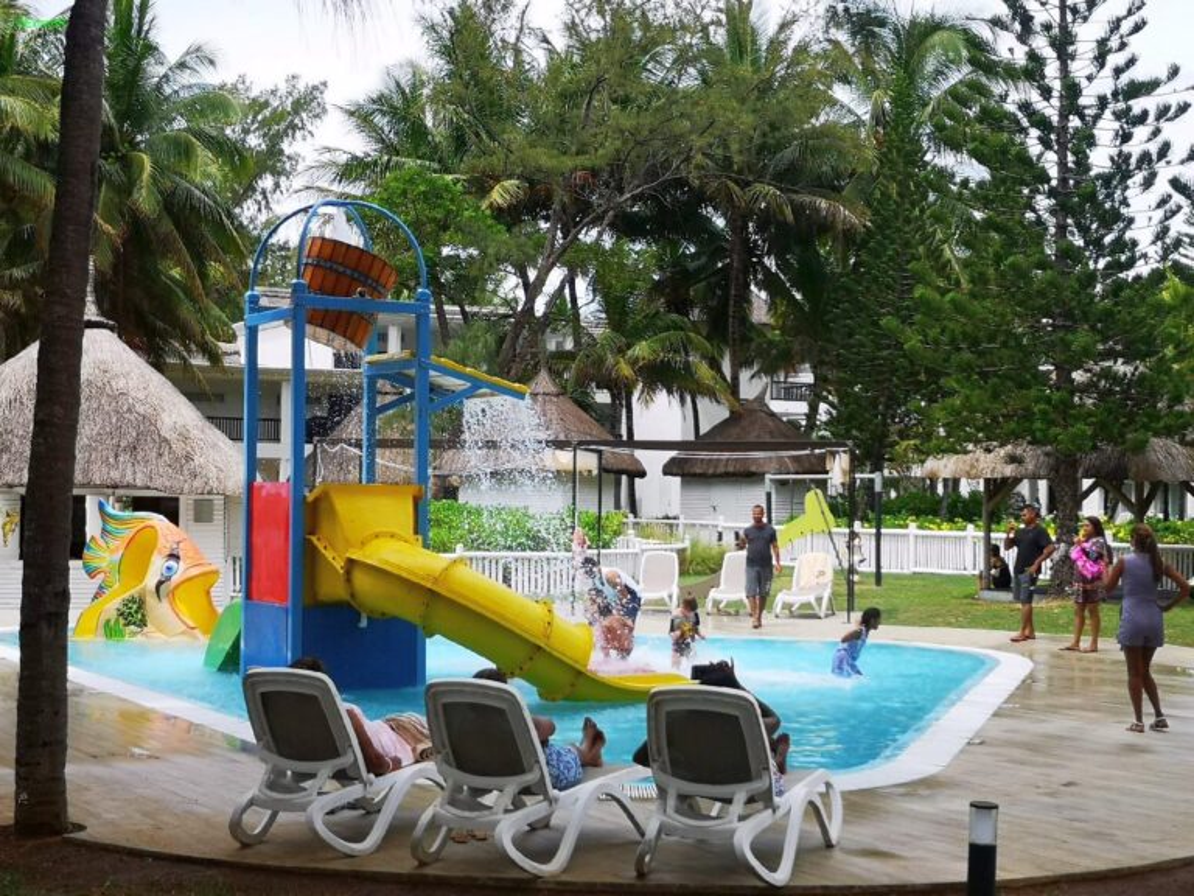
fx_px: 1759
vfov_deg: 28.6
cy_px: 448
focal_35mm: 51
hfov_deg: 37.5
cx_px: 597
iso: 50
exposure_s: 1/1152
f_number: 1.8
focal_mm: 5.58
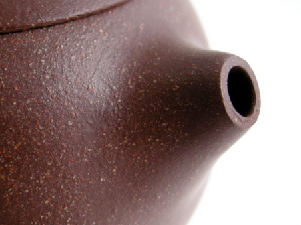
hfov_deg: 30.6
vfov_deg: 23.6
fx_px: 539
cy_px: 108
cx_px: 73
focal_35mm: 62
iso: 241
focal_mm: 7.5
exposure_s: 1/60
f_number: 2.7
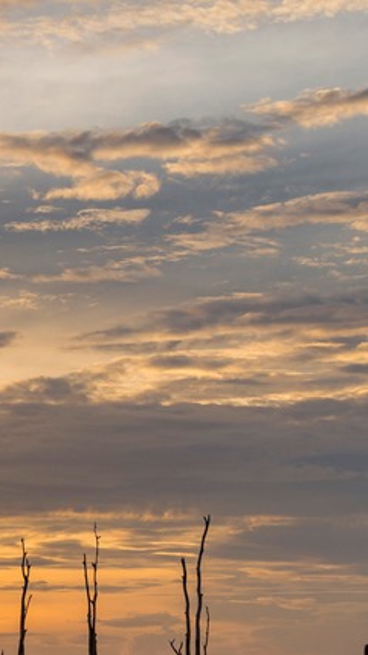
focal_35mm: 175
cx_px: -205
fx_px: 3039
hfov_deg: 6.8
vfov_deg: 12.3
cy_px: 448
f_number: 5.6
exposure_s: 1/640
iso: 320
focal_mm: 70
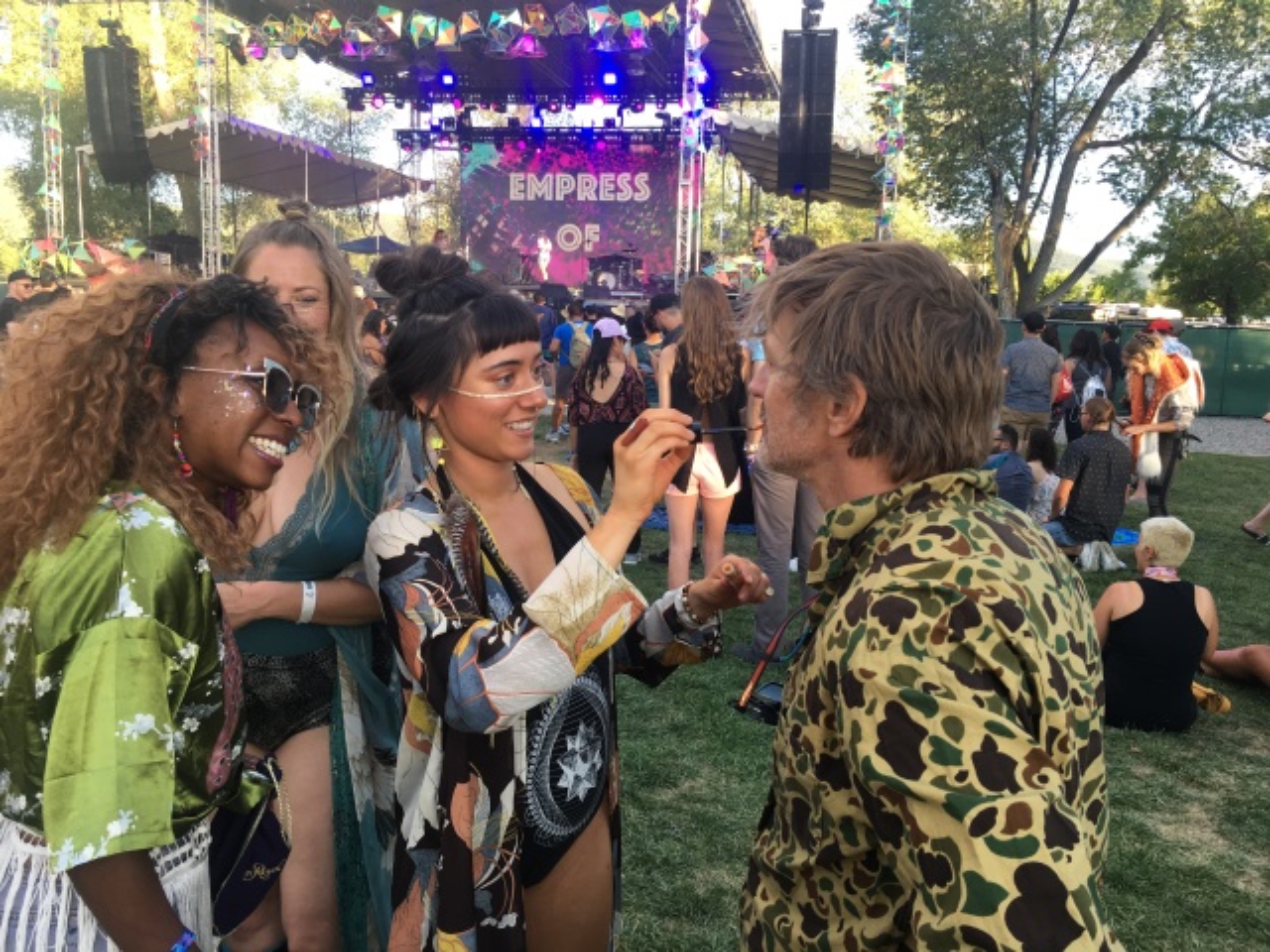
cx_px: 635
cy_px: 476
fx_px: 1064
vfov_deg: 48.2
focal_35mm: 29
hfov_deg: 61.7
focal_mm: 4.15
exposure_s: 1/120
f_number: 2.2
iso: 32
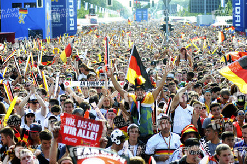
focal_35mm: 80
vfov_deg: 17.0
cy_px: 82
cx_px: 124
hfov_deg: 25.4
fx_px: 548
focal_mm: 80
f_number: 3.5
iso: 400
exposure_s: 1/640
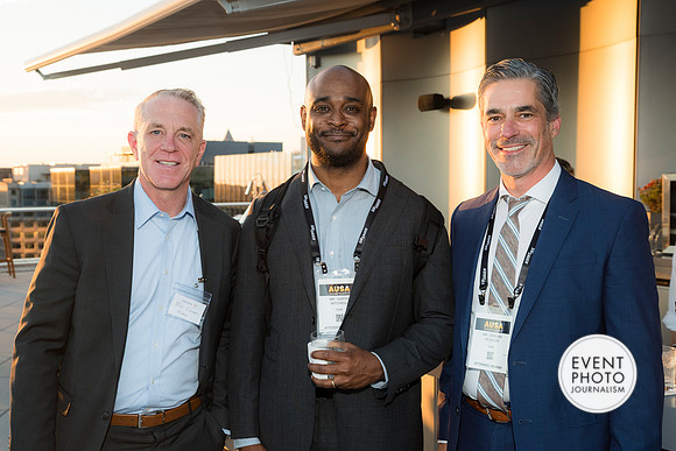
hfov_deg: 48.4
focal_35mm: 40
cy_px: 226
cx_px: 338
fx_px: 751
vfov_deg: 33.4
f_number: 5.6
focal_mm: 40
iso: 800
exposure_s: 1/400
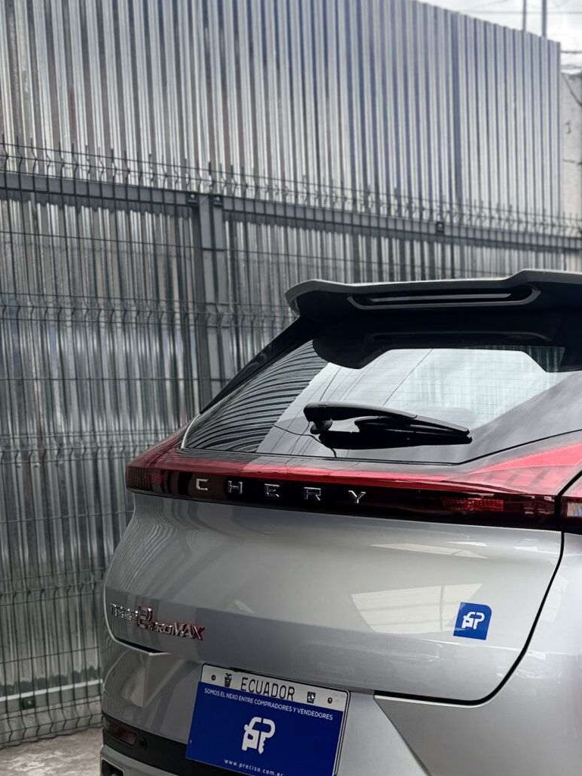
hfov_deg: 23.2
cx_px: 616
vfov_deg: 31.4
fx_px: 1345
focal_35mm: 60
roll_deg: +1.0
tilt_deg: -9.2
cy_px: 615
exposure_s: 1/1653
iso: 100
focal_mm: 6.76
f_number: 1.78
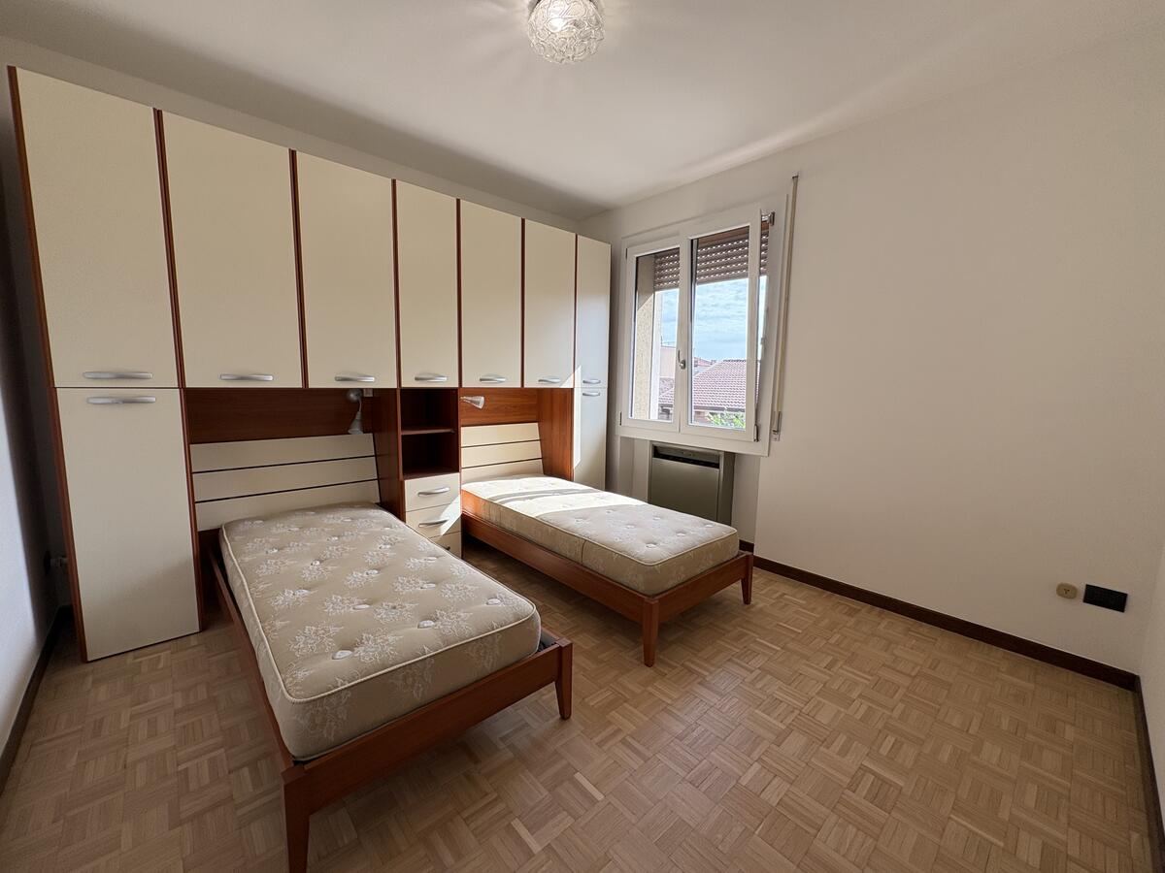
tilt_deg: -7.1
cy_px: 436
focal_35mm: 14
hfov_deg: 102.1
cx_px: 582
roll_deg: -0.2
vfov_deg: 85.7
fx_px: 471
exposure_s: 1/261
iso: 64
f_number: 2.2
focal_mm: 2.22
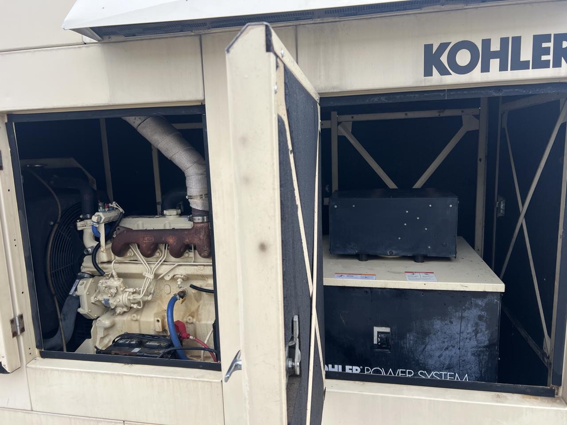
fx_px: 426
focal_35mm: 26
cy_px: 212
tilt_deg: -11.5
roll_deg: +3.5
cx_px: 284
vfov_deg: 53.1
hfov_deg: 67.3
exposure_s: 1/924
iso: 50
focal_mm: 5.7
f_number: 1.5
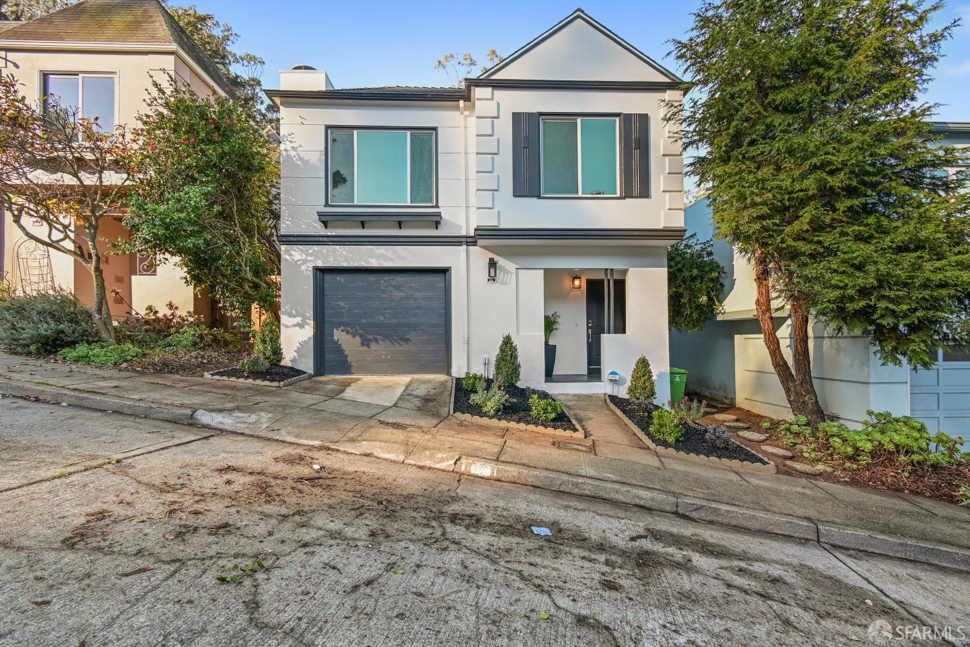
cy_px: 324
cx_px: 485
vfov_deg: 77.3
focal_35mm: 15
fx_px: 404
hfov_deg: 100.4
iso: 200
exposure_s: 1/20
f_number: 8
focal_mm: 10
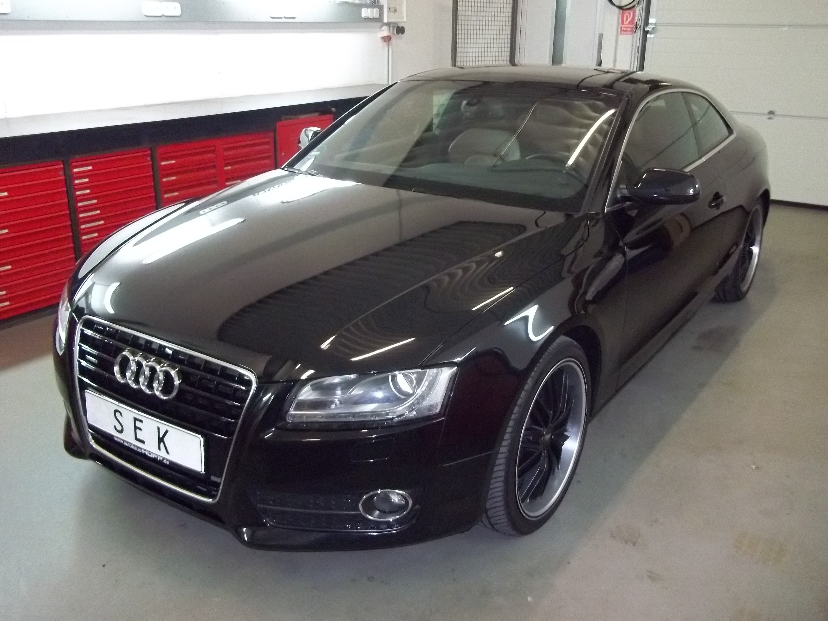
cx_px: 414
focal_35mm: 32
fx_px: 765
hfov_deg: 56.8
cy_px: 310
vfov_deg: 44.2
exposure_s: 1/30
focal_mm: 5.7
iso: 400
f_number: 2.9
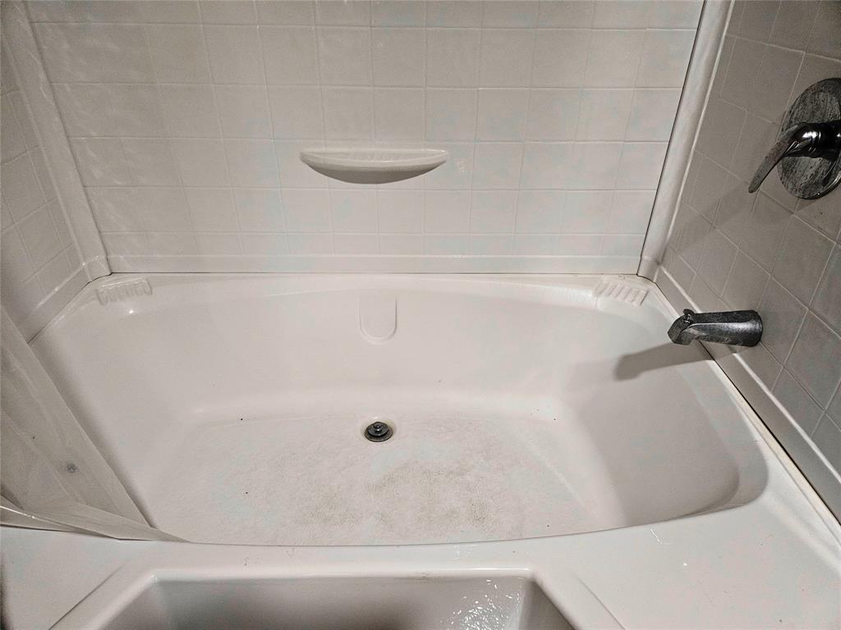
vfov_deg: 58.9
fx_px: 559
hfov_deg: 73.9
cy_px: 315
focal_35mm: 23
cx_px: 420
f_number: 1.8
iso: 800
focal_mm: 5.4
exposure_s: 1/60
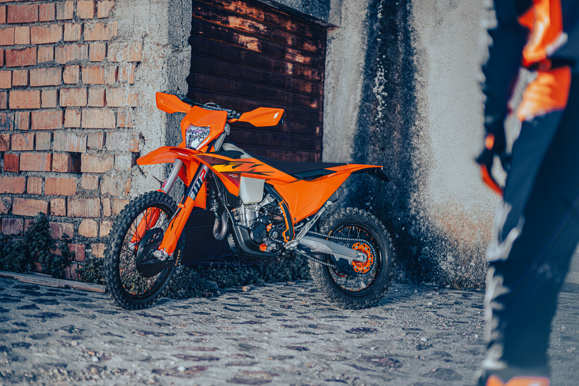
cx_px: 290
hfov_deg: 39.6
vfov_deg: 27.0
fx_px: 804
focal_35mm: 50
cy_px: 193
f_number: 1.6
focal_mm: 50
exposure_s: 1/2500
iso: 100
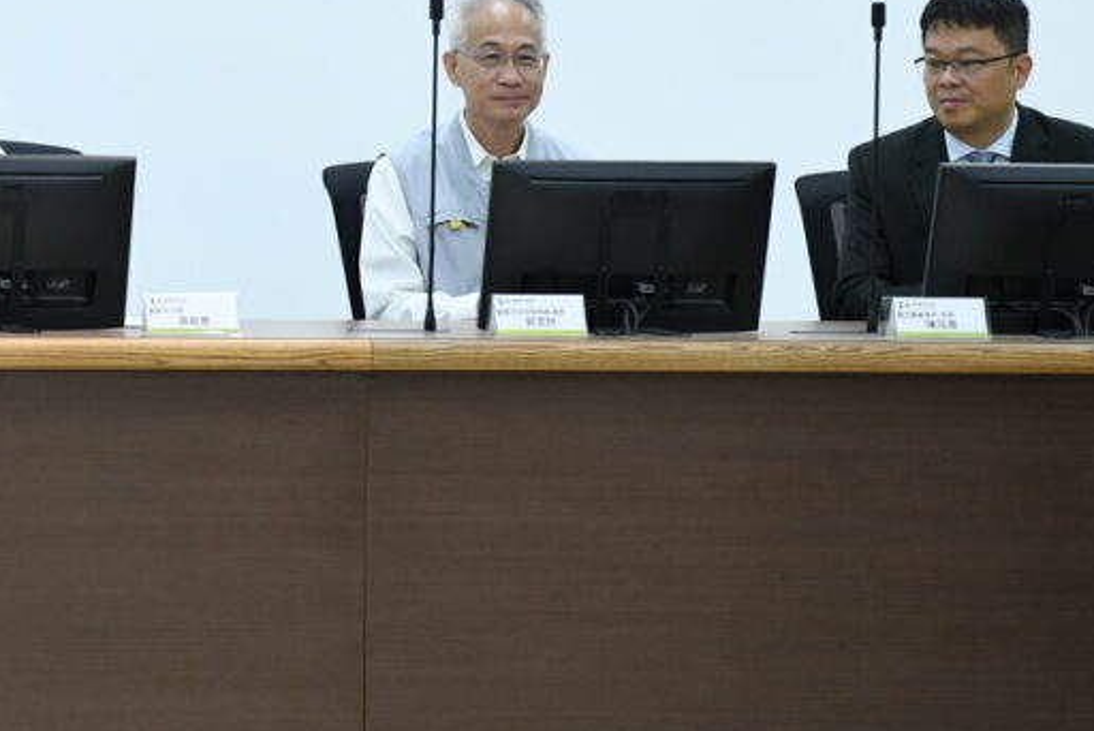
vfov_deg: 9.8
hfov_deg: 14.5
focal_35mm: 140
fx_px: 4257
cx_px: 49
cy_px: 187
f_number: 4.5
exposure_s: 1/200
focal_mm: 70
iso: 1250
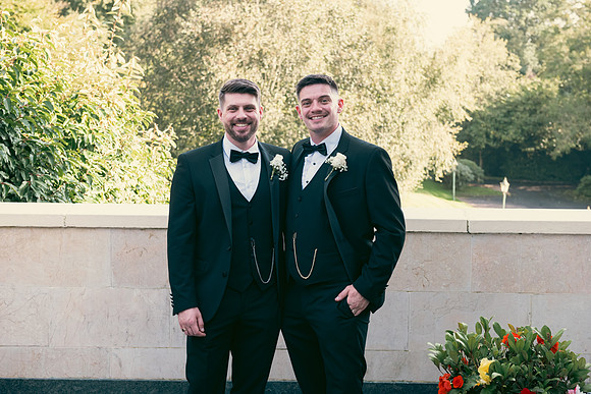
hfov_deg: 32.4
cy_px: 197
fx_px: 1018
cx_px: 296
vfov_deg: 21.9
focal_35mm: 62
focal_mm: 62
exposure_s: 1/160
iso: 320
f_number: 6.3
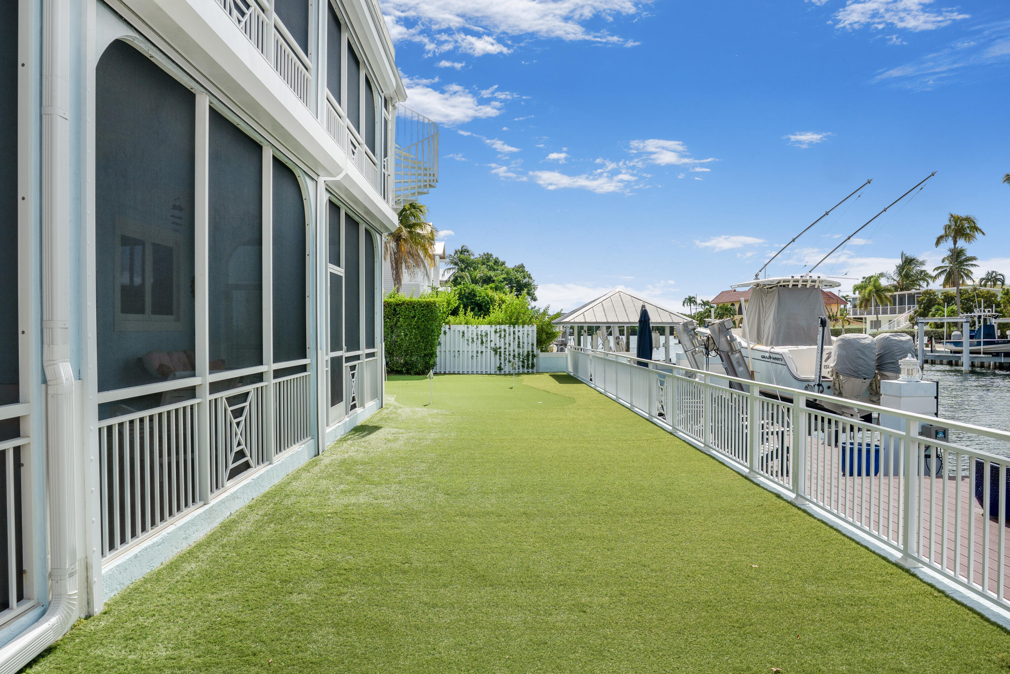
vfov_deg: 53.1
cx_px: 505
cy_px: 337
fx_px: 673
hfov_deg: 73.7
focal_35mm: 24
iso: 100
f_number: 8
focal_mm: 16
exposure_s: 1/500
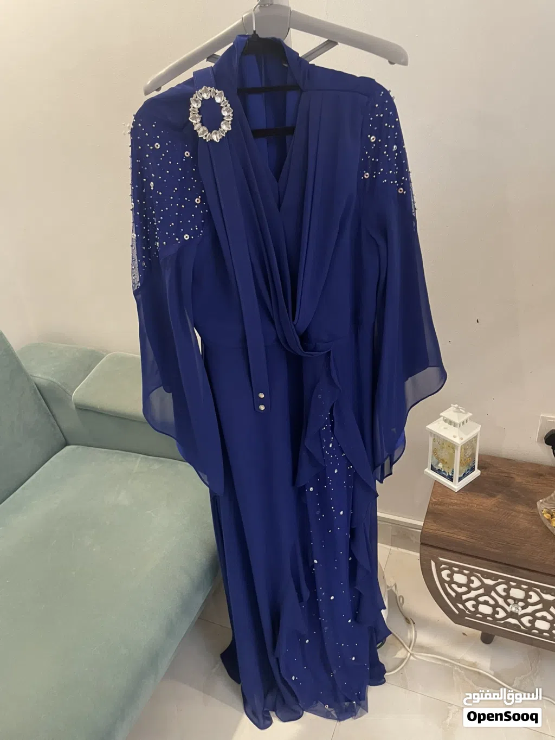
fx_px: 556
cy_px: 370
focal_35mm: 26
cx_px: 278
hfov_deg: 53.1
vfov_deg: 67.3
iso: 400
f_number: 1.6
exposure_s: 1/50
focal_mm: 4.2
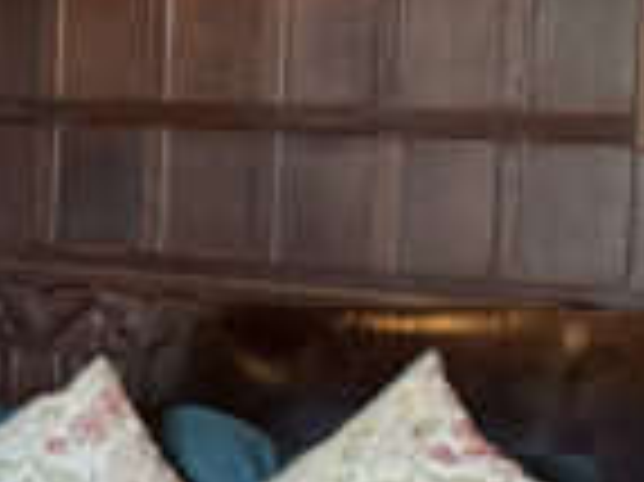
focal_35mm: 129
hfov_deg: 12.1
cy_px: 203
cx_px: -919
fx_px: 2398
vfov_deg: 11.5
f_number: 1.78
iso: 640
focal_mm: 6.76
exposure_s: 1/60
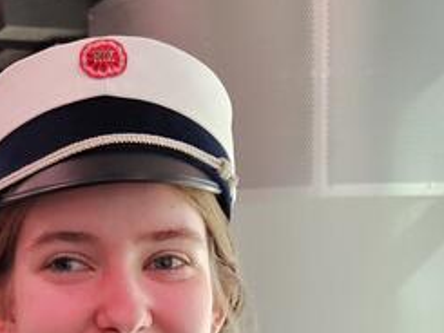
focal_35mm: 108
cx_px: 127
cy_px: 628
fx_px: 1386
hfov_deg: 18.1
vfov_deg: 12.4
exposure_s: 1/100
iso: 250
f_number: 1.8
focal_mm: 5.4
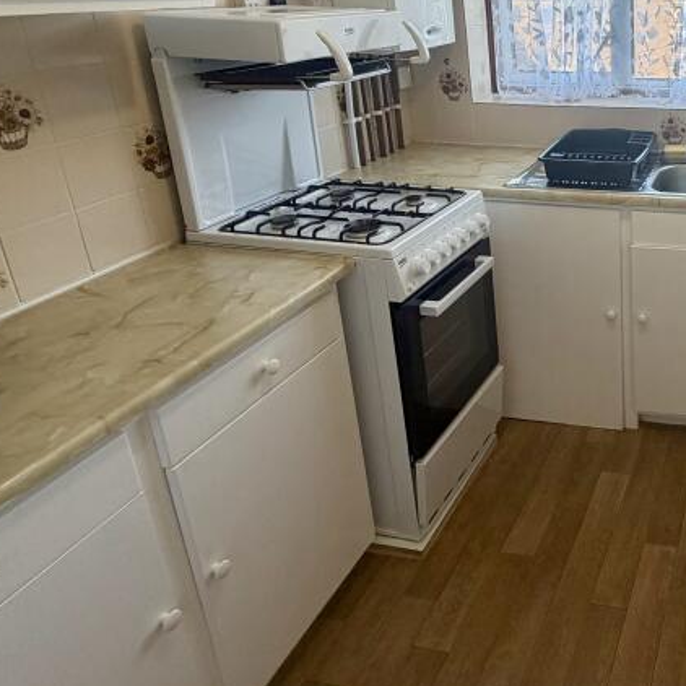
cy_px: 189
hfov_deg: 45.9
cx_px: 678
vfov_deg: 52.1
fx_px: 673
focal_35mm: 30
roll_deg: +0.4
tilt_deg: -17.7
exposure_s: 1/121
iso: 125
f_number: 2.2
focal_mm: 2.22
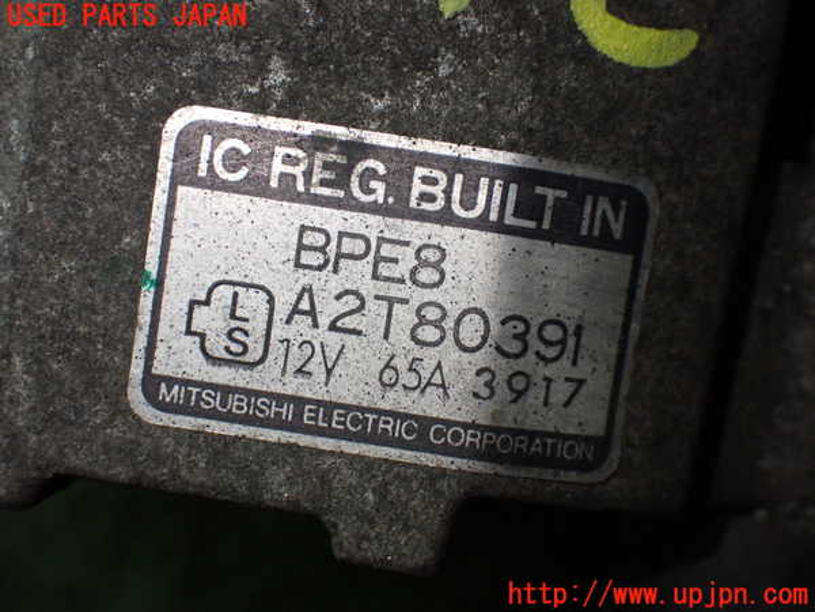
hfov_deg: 33.2
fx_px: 1366
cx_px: 408
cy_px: 306
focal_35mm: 58
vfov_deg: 25.2
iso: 800
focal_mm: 10.35
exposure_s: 1/250
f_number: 3.5
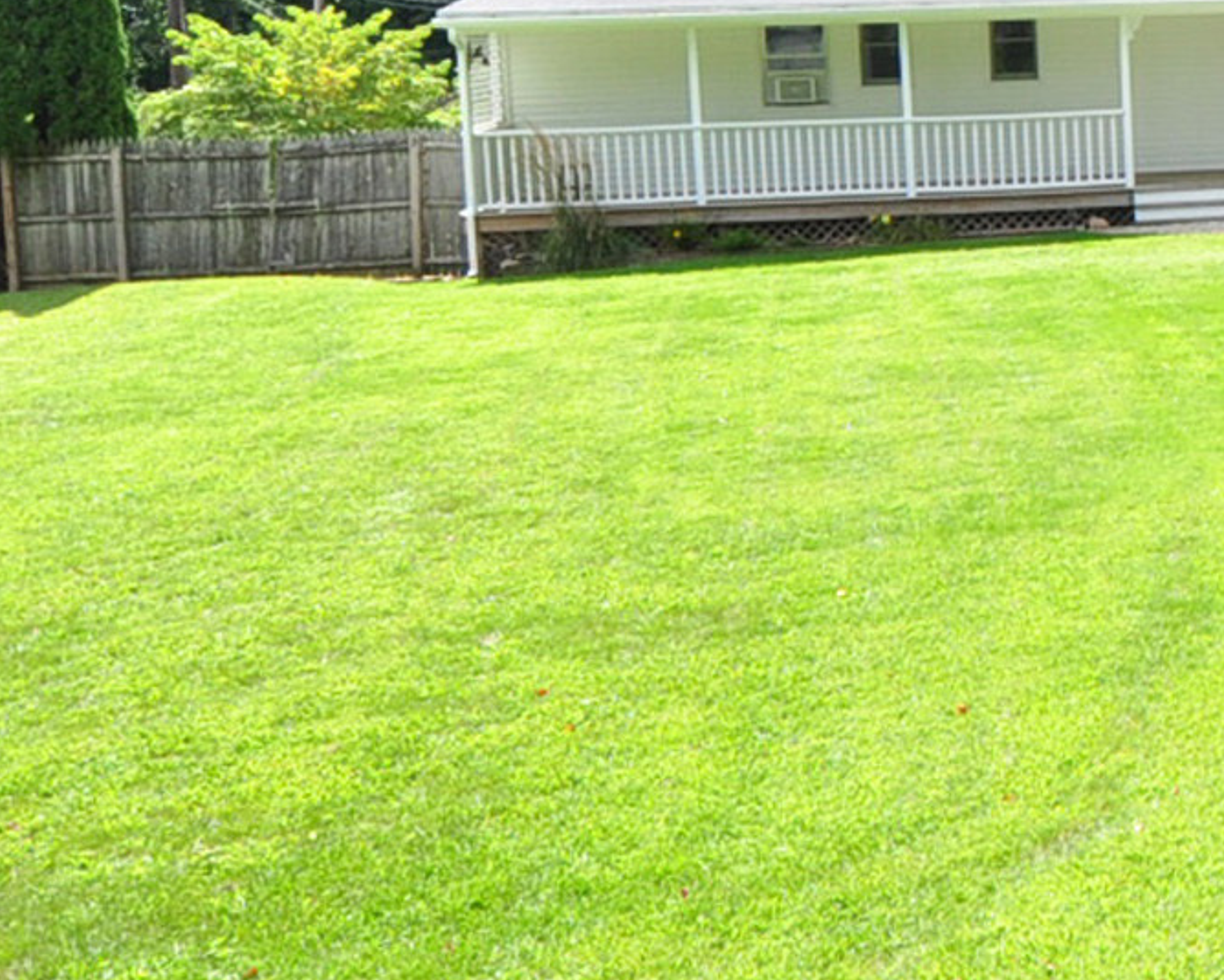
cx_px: 1625
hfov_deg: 26.0
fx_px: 2211
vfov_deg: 24.4
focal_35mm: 61
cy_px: 125
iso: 250
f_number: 9
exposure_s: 1/125
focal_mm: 10
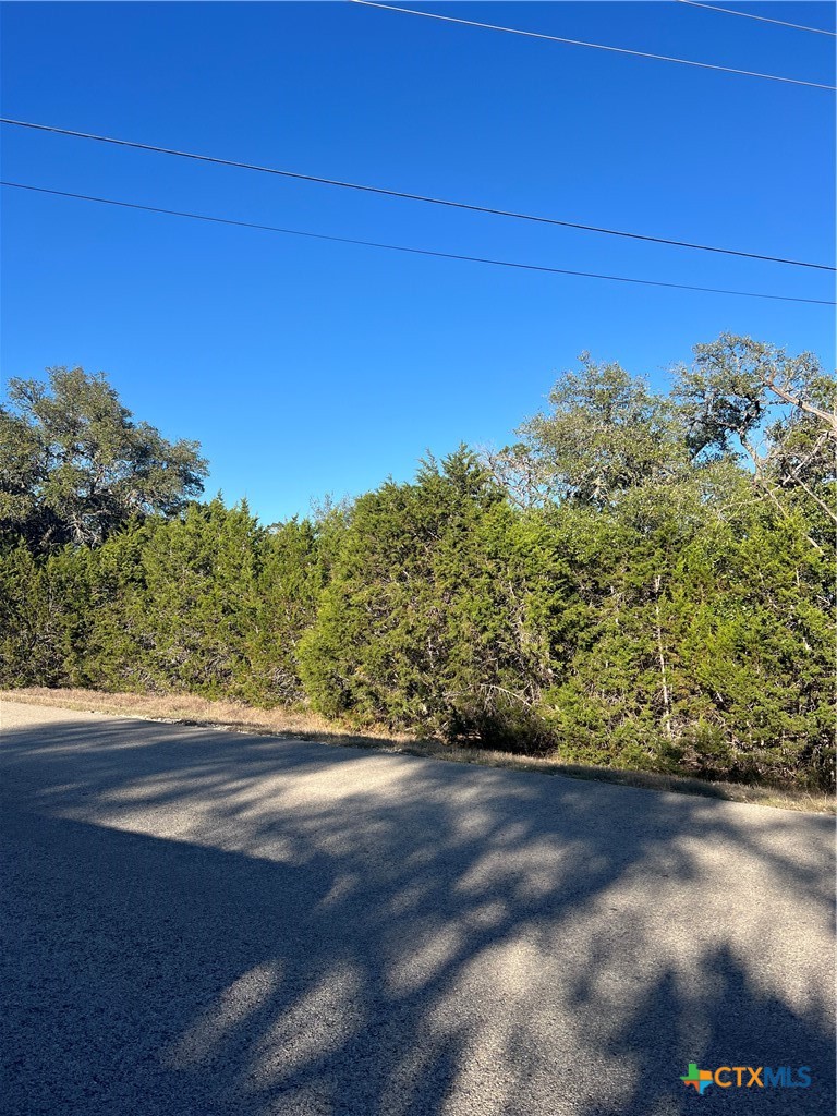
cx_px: 418
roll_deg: +0.7
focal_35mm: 26
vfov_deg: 67.3
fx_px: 838
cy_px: 558
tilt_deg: +5.8
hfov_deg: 53.1
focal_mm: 5.7
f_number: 1.5
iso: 50
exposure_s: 1/2571
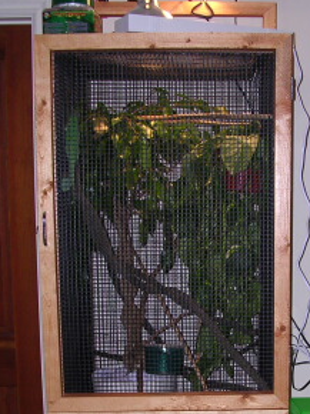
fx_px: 753
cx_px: 231
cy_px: 325
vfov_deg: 30.1
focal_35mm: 63
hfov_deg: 23.0
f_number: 2.8
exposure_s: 1/60.1
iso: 120
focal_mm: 5.8
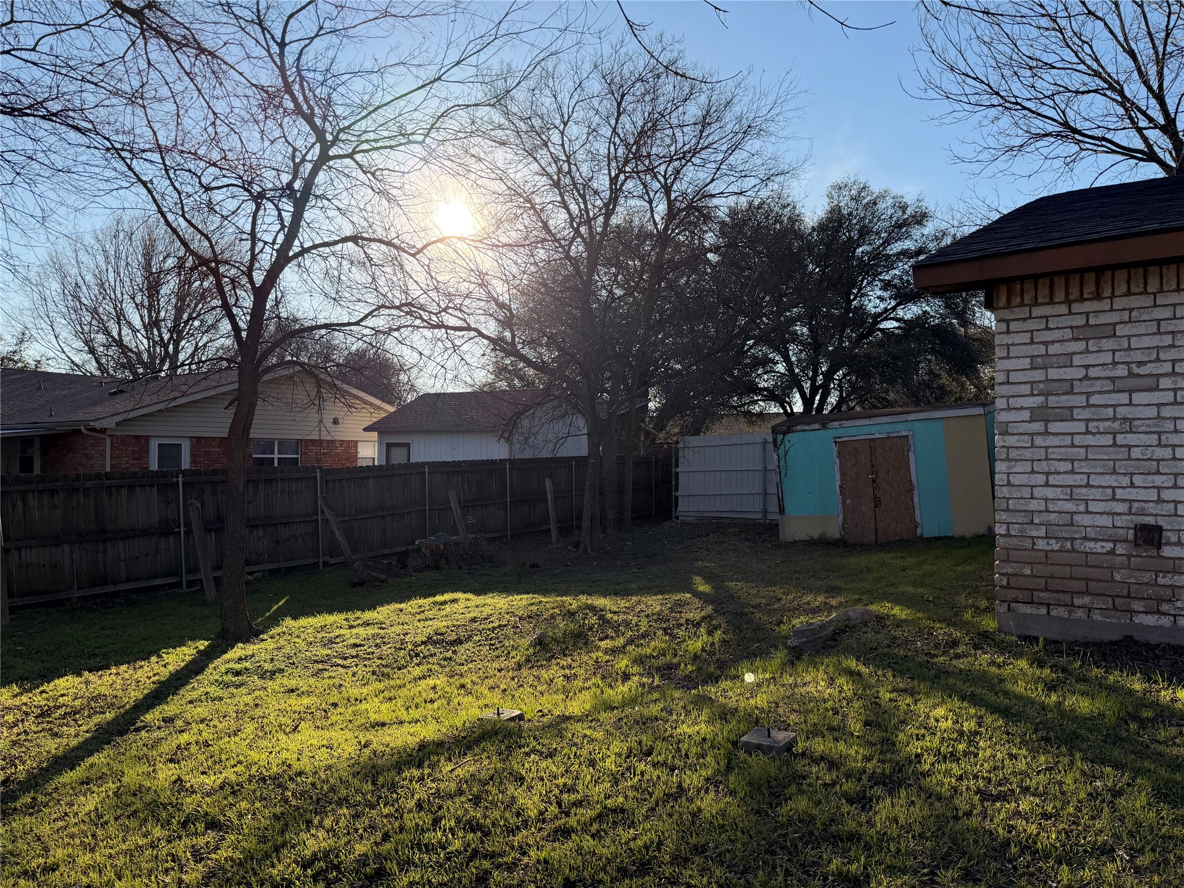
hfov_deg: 71.6
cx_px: 592
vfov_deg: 56.8
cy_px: 444
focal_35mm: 24
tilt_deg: +0.3
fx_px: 821
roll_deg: +1.0
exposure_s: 1/4673
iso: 100
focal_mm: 6.76
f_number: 1.78
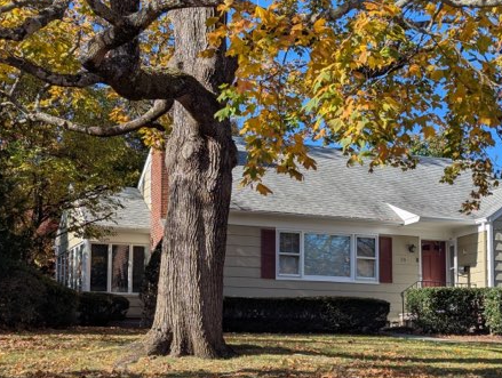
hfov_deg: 27.6
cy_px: 259
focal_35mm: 70
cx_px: 332
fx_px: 1017
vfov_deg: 21.0
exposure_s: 1/1767
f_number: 1.85
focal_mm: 6.81
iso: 44
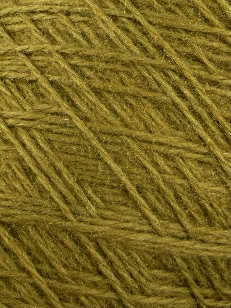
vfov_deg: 71.6
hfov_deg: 56.8
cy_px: 154
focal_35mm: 24
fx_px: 214
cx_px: 116
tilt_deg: -66.1
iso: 40
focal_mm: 2.22
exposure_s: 1/158
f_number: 2.2
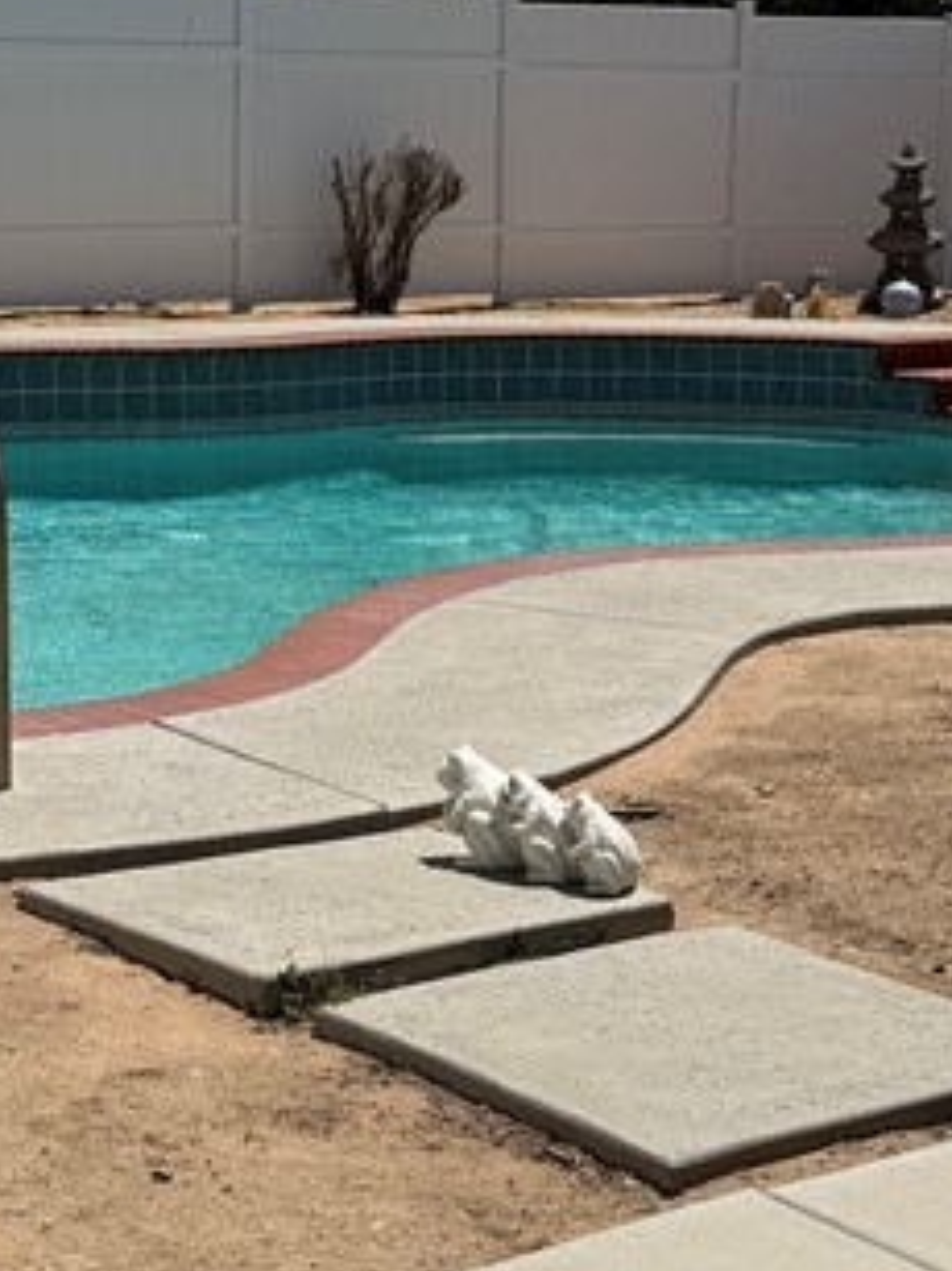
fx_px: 2936
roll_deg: -1.1
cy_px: 414
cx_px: 377
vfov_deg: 24.3
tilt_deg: -5.7
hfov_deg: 18.4
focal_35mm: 80
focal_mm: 6.76
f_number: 1.78
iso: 80
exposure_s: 1/11905
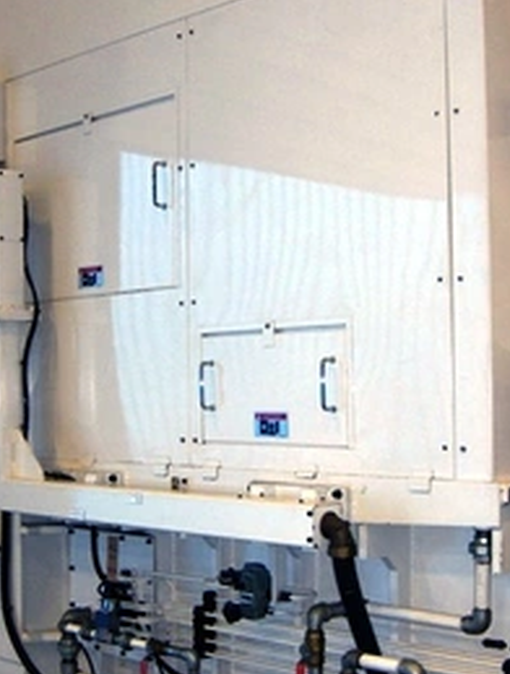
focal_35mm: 60
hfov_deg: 24.5
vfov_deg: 32.1
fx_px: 1172
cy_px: 368
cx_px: 199
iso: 100
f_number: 2.8
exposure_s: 1/60
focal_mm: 8
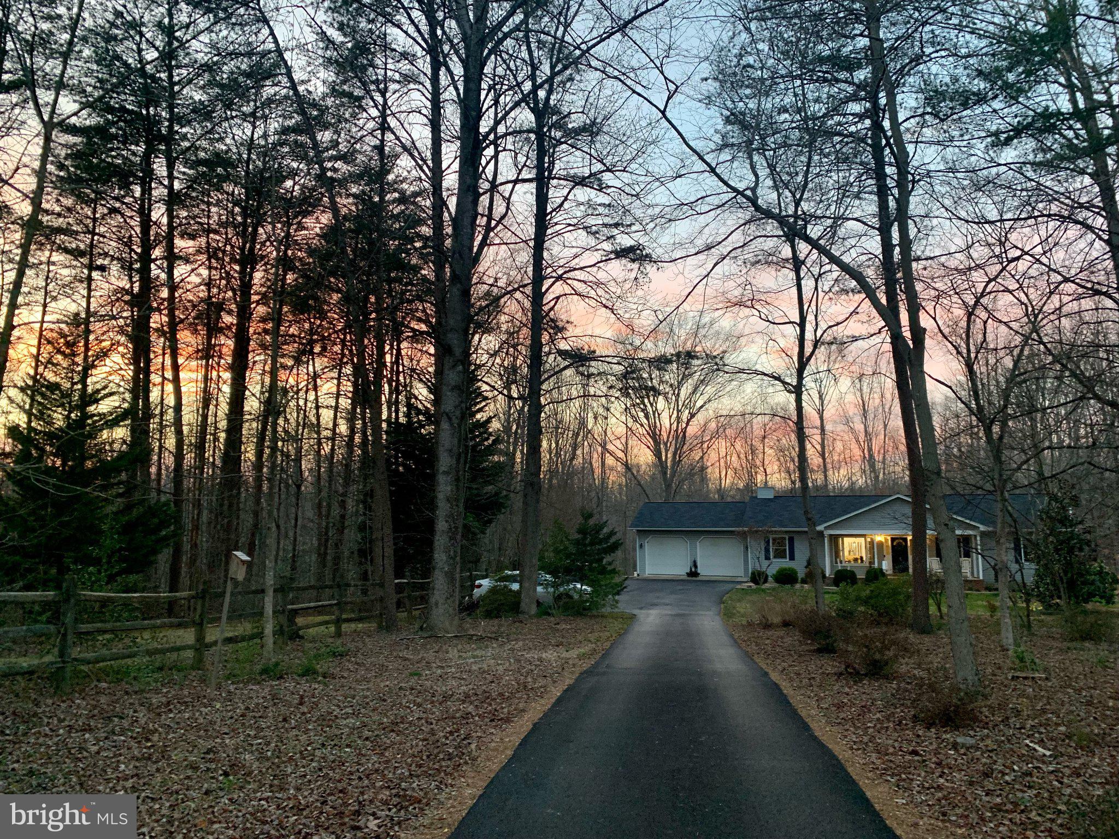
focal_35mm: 26
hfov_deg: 67.3
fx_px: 840
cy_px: 420
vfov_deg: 53.1
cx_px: 560
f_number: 1.8
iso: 125
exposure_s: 1/60
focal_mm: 4.25
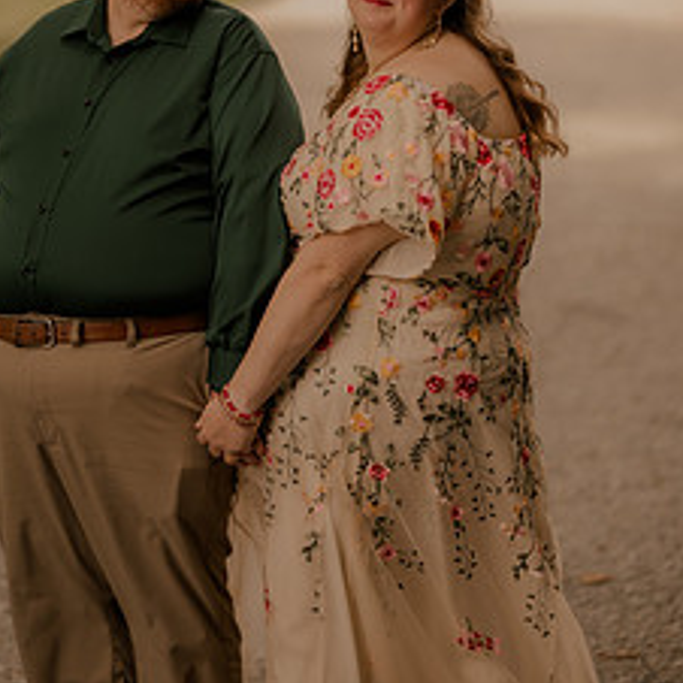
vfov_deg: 12.1
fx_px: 3214
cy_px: 133
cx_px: 319
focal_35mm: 144
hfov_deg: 12.1
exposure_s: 1/2500
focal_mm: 85
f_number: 1.4
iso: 250
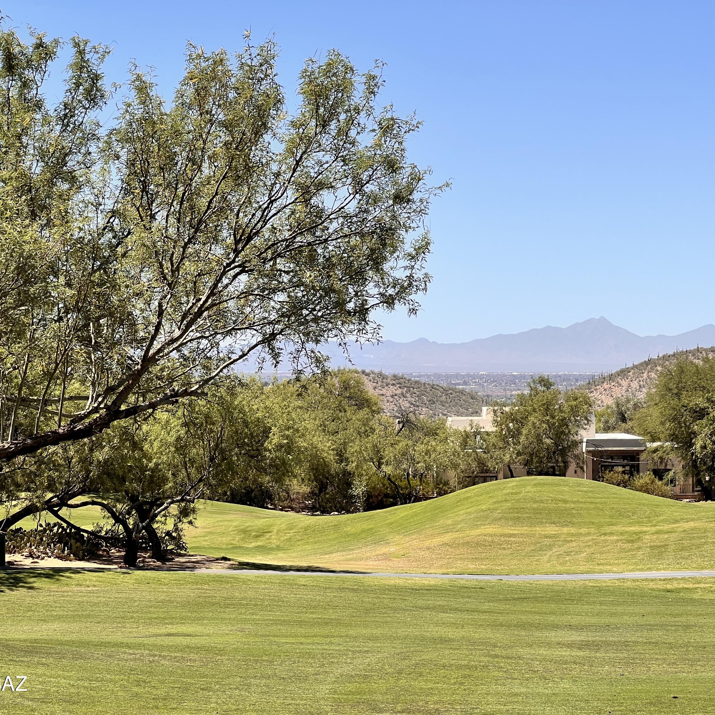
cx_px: 359
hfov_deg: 19.1
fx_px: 2127
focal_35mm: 91
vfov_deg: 19.1
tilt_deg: +1.3
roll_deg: +0.6
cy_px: 358
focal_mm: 9
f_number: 2.8
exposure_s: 1/840
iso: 32
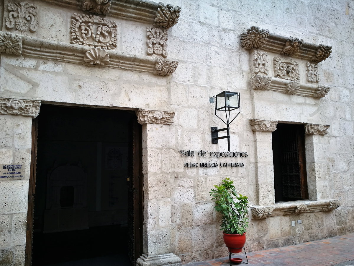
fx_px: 276
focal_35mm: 27
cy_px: 133
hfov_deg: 65.3
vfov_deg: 51.4
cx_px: 177
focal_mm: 4.5
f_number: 2.2
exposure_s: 1/238
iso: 50
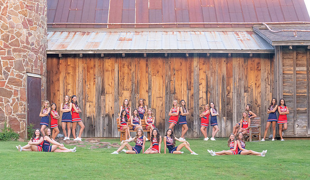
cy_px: 114
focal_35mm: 82
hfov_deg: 25.6
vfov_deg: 15.0
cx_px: 161
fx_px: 682
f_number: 5
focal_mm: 70
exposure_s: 1/320
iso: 1600
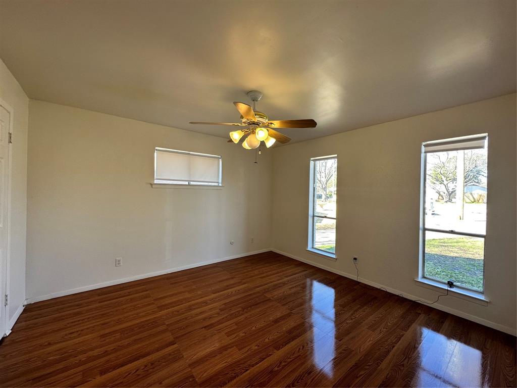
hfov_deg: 102.1
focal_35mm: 14
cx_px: 258
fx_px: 209
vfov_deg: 85.7
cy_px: 194
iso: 80
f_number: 2.2
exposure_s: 1/120
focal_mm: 2.22
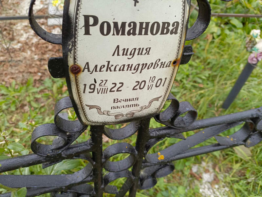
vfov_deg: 54.9
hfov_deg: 69.4
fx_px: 189
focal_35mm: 25
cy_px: 98
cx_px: 131
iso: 159
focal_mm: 4.76
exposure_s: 1/100
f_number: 1.69
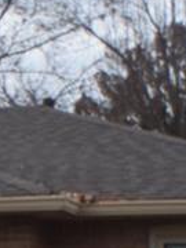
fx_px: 1703
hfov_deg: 5.9
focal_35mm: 238
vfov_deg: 8.2
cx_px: -299
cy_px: 340
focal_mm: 29
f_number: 4.5
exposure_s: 1/1000
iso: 800
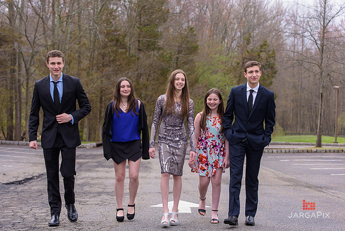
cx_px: 172
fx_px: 671
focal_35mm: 70
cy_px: 116
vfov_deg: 19.5
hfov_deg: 28.8
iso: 400
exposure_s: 1/800
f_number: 5
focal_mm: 70
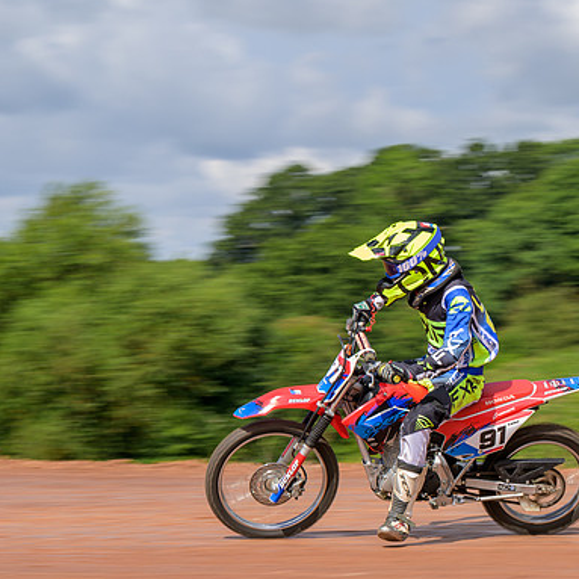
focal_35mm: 182
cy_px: 245
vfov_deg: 9.6
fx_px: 3444
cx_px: 376
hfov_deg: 9.6
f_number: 8
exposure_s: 1/160
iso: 64
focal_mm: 82
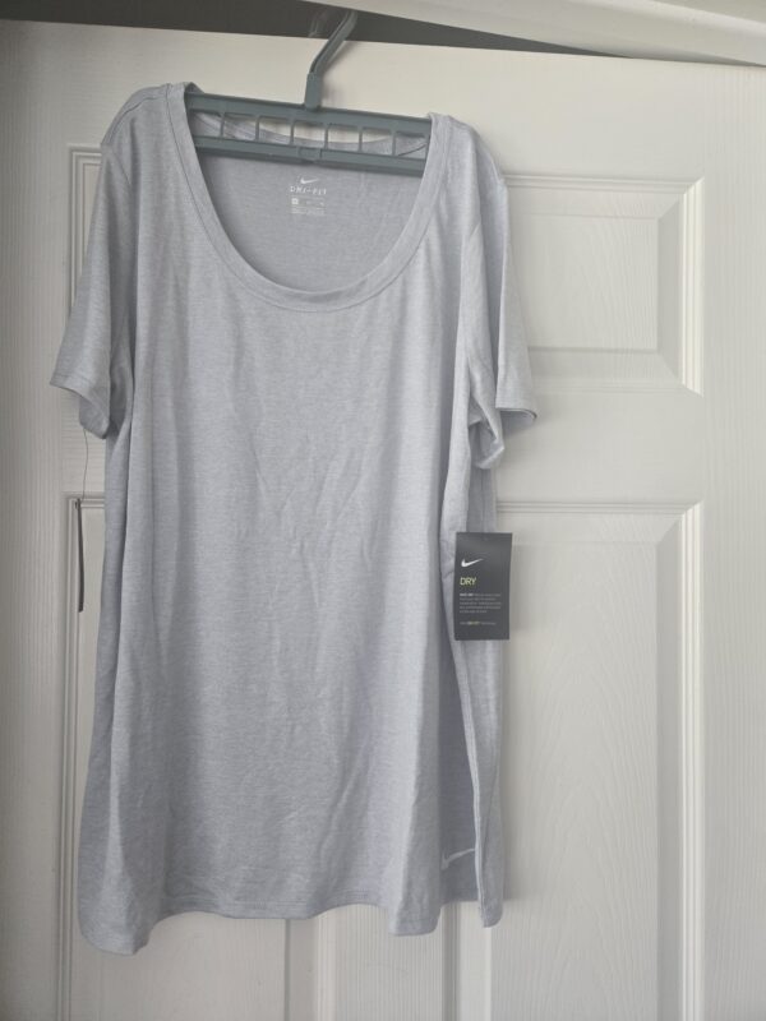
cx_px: 383
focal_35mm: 23
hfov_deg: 58.9
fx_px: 679
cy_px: 510
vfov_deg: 73.9
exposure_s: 1/120
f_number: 1.8
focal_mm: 5.4
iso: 320
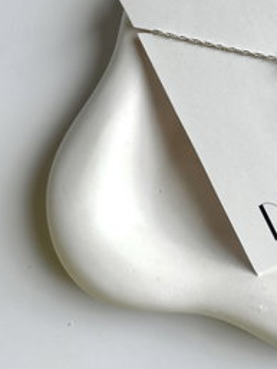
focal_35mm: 54
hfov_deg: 26.3
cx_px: 240
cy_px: 103
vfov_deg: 34.9
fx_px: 576
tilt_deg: -82.3
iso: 50
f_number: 1.6
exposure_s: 1/793
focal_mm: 5.1
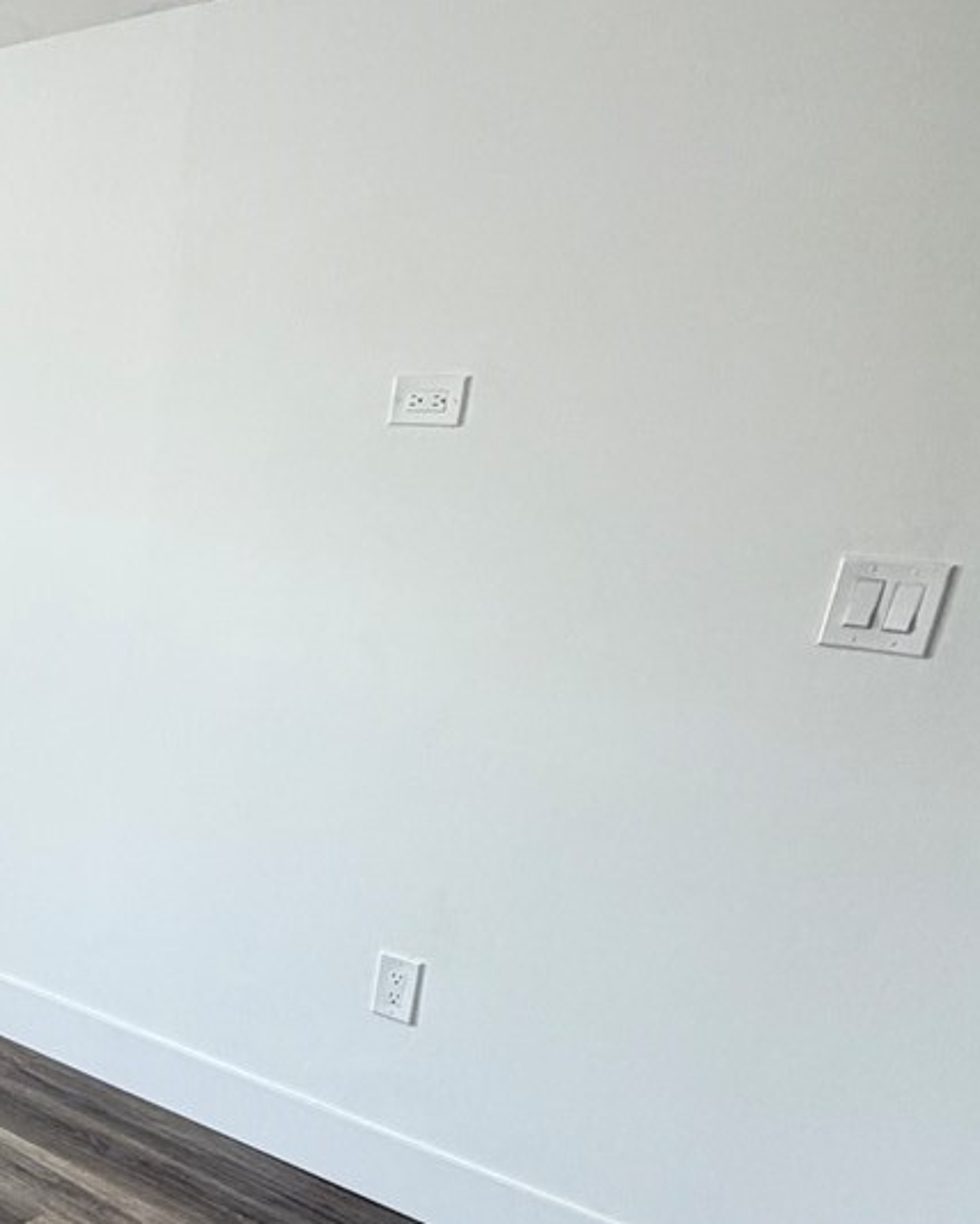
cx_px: -317
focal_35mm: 41
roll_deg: +0.6
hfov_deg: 29.1
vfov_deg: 43.4
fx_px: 1485
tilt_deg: -18.7
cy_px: 914
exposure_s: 1/60
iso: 200
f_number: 2.2
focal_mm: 2.22
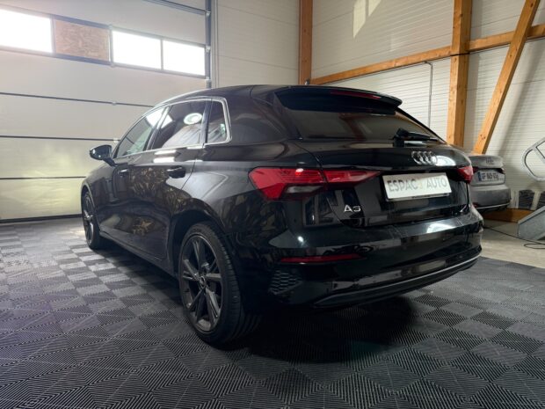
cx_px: 272
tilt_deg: -7.2
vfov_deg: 56.8
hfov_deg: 71.6
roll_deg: -0.6
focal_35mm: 24
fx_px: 378
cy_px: 204
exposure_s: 1/60
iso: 250
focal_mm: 6.76
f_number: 1.78
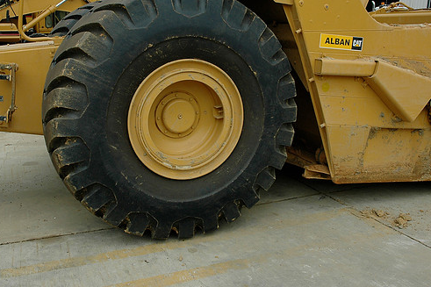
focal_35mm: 39
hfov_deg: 49.4
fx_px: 467
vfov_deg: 34.1
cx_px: 187
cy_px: 119
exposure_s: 1/400
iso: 400
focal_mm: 22
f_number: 10
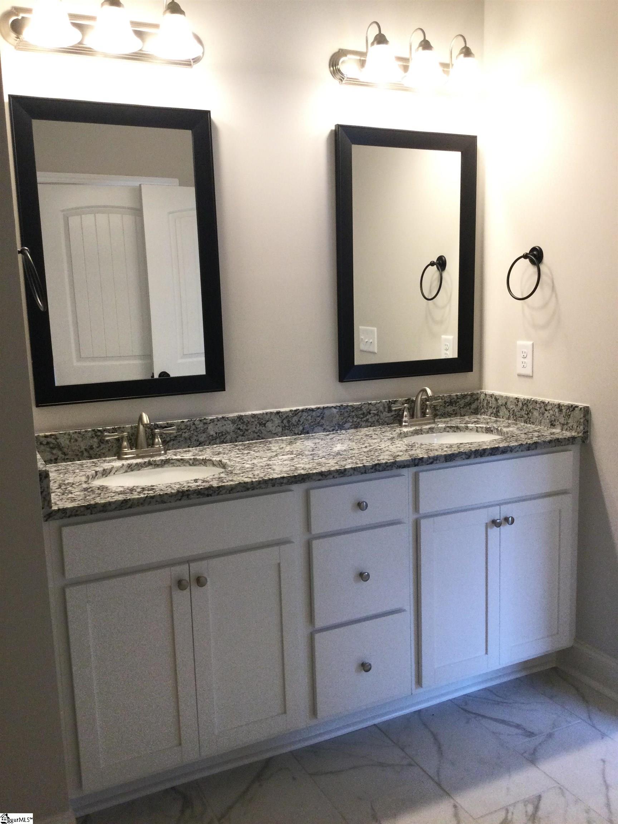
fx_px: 738
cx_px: 309
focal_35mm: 31
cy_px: 412
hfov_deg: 45.4
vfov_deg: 58.4
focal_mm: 3.3
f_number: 2.4
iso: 40
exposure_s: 1/30
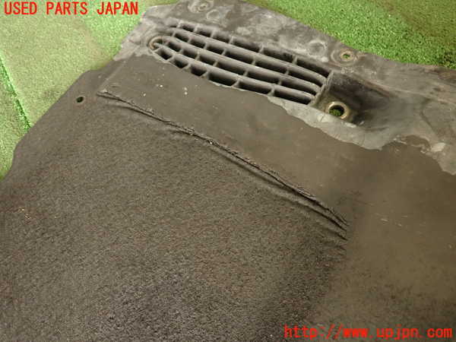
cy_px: 171
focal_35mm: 25
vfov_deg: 54.9
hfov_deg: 69.4
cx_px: 228
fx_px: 329
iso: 250
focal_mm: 4.5
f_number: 2
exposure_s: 1/30
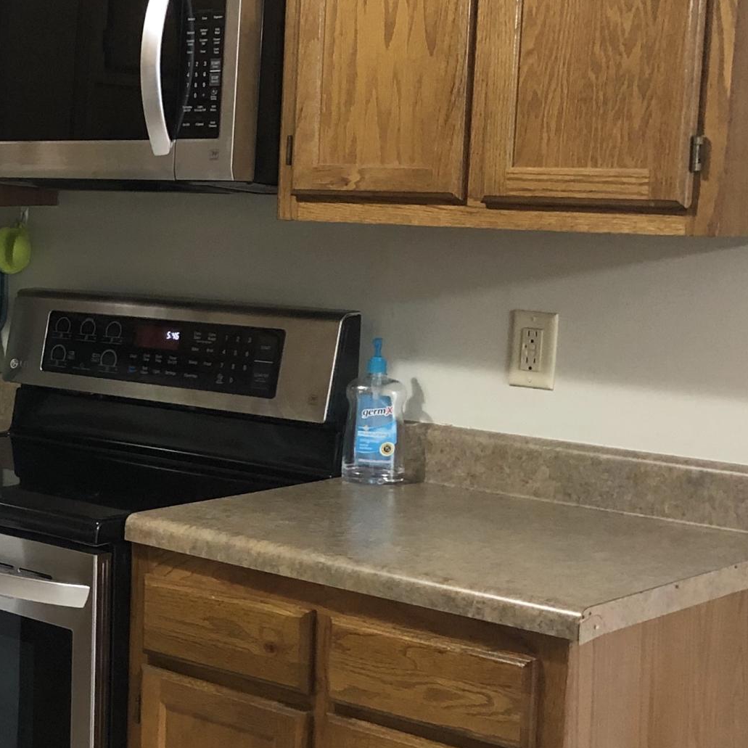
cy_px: 406
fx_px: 1760
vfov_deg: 24.0
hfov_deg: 21.9
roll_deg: +0.4
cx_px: -190
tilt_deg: -7.3
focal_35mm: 72
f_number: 1.8
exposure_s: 1/13
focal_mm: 4
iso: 100
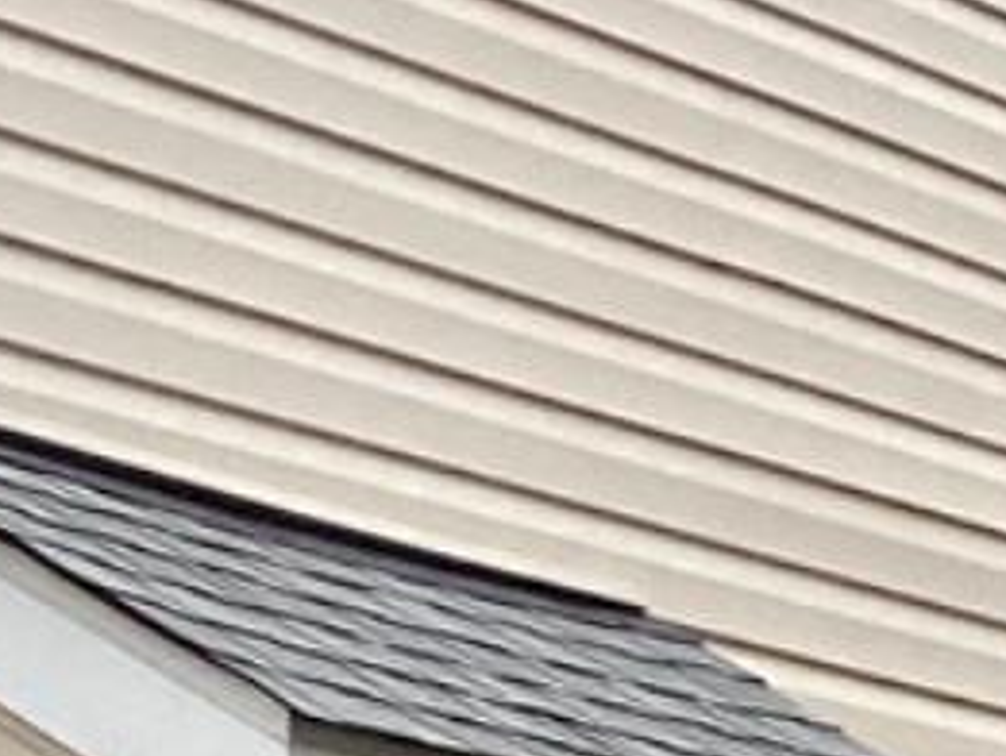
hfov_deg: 8.1
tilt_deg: -0.7
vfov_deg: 5.8
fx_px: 7065
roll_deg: +4.2
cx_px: 748
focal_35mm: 243
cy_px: 2087
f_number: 2.4
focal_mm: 3.3
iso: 125
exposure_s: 1/60
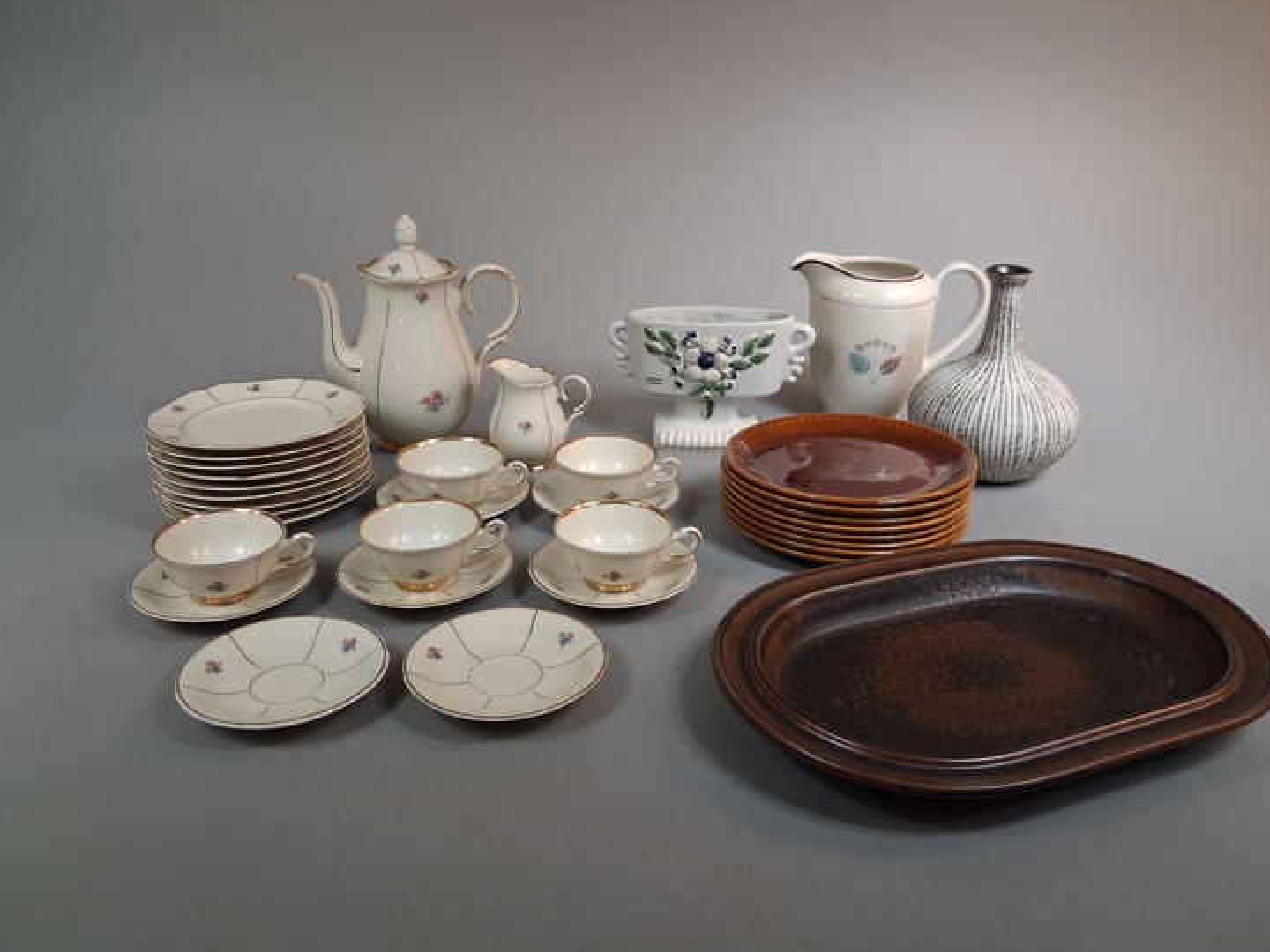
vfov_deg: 46.7
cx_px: 670
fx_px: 1101
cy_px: 434
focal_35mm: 30
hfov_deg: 59.9
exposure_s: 1/100
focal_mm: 4
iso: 400
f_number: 1.8
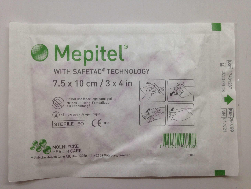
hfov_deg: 55.4
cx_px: 126
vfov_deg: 42.9
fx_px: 239
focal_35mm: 33
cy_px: 94
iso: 64
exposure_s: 1/60
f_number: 2.4
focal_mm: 4.12
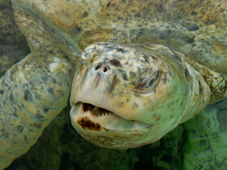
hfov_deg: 20.2
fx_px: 636
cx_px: 114
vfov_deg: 15.2
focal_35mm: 97
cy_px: 85
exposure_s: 1/400
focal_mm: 16.2
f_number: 4.5
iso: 80
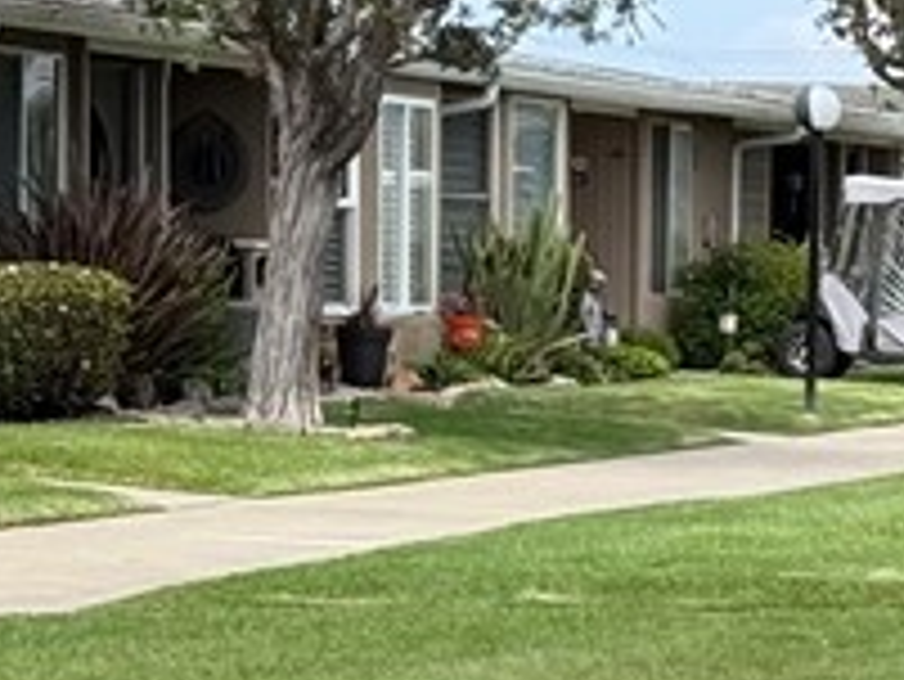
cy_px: 748
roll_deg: -1.8
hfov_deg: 7.9
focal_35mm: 244
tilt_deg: -3.9
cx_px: 1511
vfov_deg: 6.1
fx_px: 6376
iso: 80
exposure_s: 1/2667
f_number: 1.78
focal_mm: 6.76
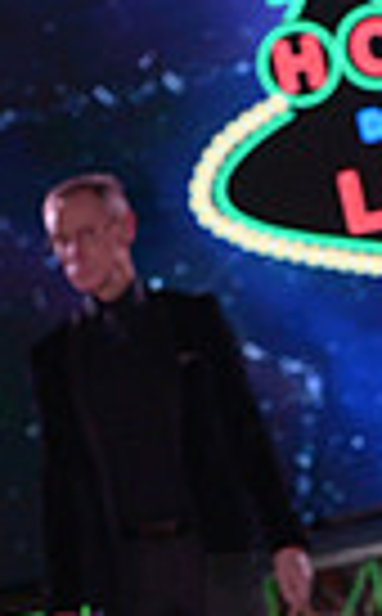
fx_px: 7602
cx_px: 829
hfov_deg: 2.9
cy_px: 706
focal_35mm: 454
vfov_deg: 4.6
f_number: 6.3
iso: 1250
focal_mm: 105
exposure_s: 1/200
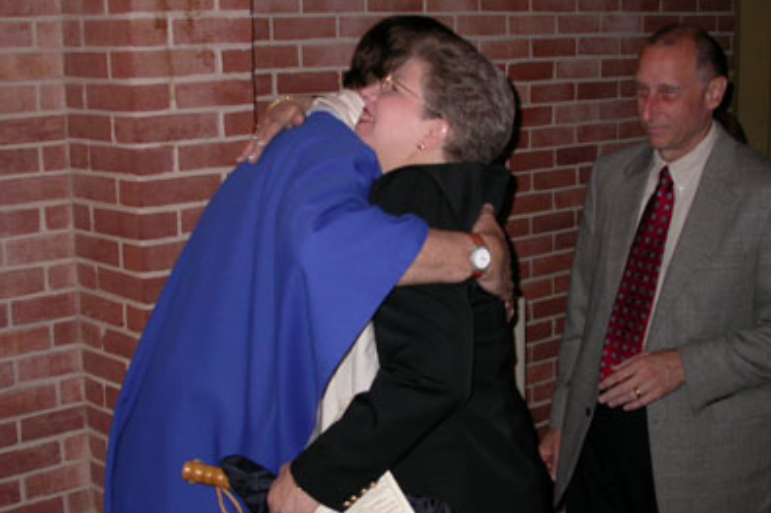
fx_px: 1242
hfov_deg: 34.5
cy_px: 261
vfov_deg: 23.4
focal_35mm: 58
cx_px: 383
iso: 100
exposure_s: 1/60.3
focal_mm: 11.5
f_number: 3
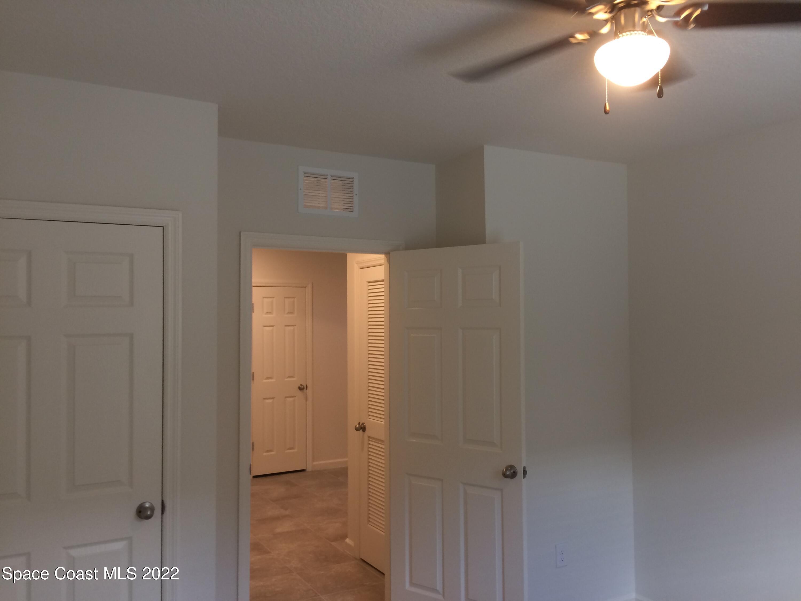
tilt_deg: +0.1
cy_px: 300
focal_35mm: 29
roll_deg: -0.6
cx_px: 400
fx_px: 671
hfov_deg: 61.7
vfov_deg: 48.2
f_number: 2.2
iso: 50
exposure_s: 1/30
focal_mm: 4.15
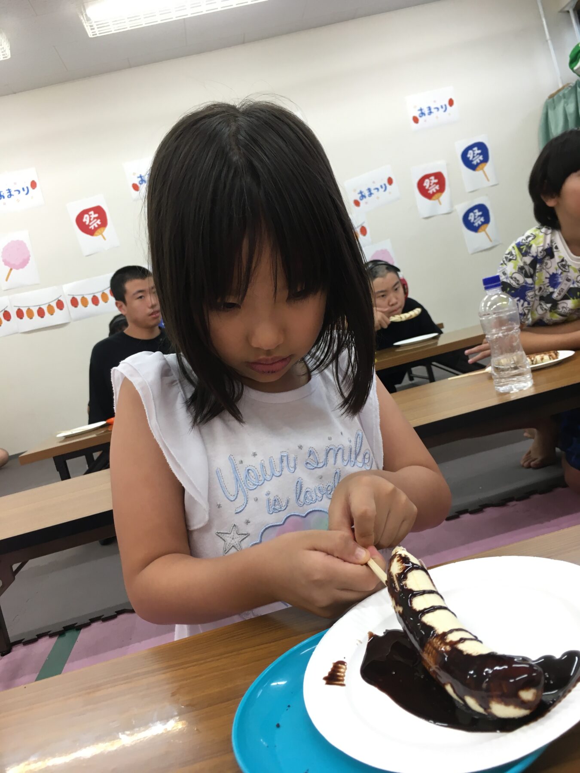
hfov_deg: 48.2
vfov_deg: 61.7
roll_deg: +13.2
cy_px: 386
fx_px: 648
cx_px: 290
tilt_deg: -5.9
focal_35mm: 29
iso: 50
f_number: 2.2
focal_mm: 4.15
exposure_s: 1/30
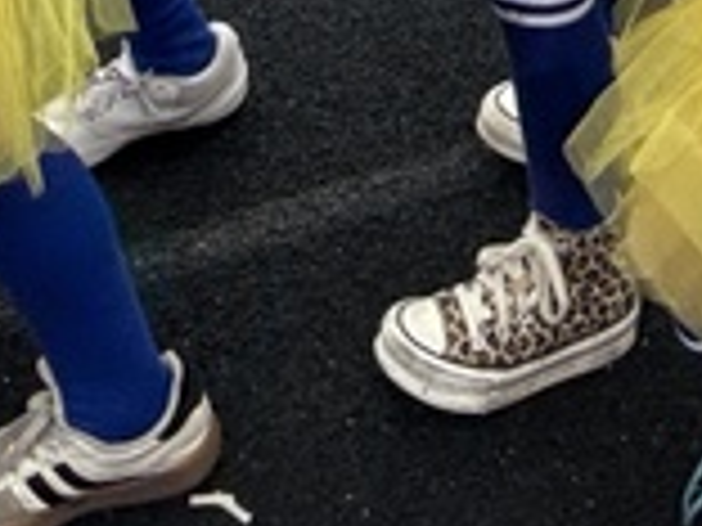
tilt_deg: -9.6
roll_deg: -2.9
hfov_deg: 20.8
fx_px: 1866
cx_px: 652
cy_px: -805
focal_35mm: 92
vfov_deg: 12.2
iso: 50
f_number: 2.2
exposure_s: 1/461
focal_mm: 2.22
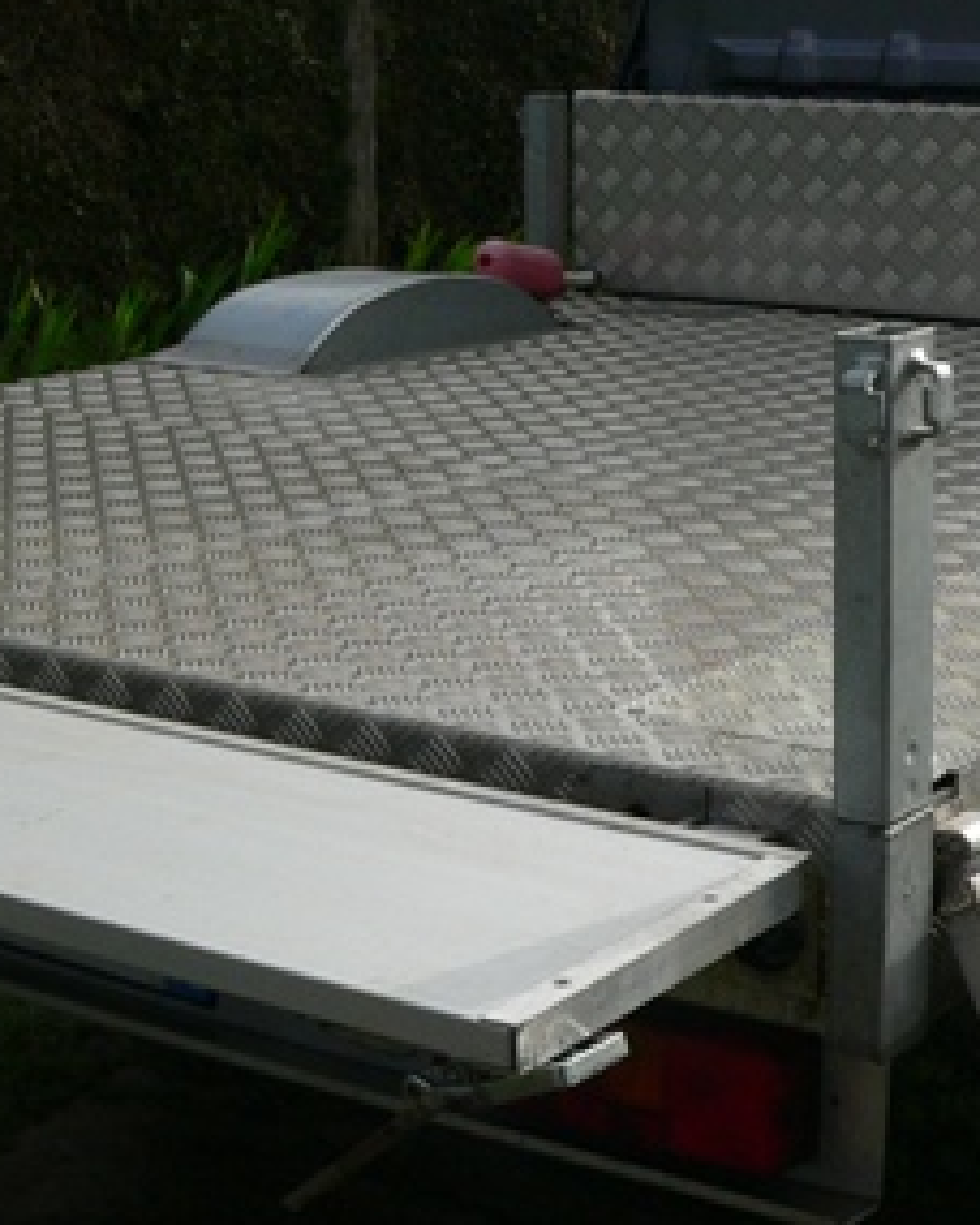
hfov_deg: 18.8
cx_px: 726
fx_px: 2937
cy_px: 383
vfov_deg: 23.4
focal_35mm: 81
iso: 100
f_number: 4.6
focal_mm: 6.1
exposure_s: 1/800
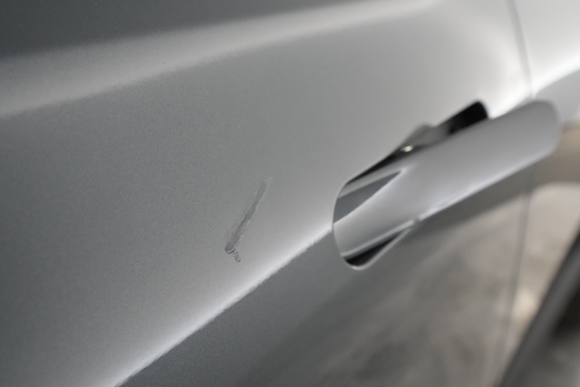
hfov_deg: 65.5
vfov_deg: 46.4
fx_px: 451
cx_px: 290
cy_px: 194
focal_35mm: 28
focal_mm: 28
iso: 5000
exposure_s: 1/100
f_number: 5.6
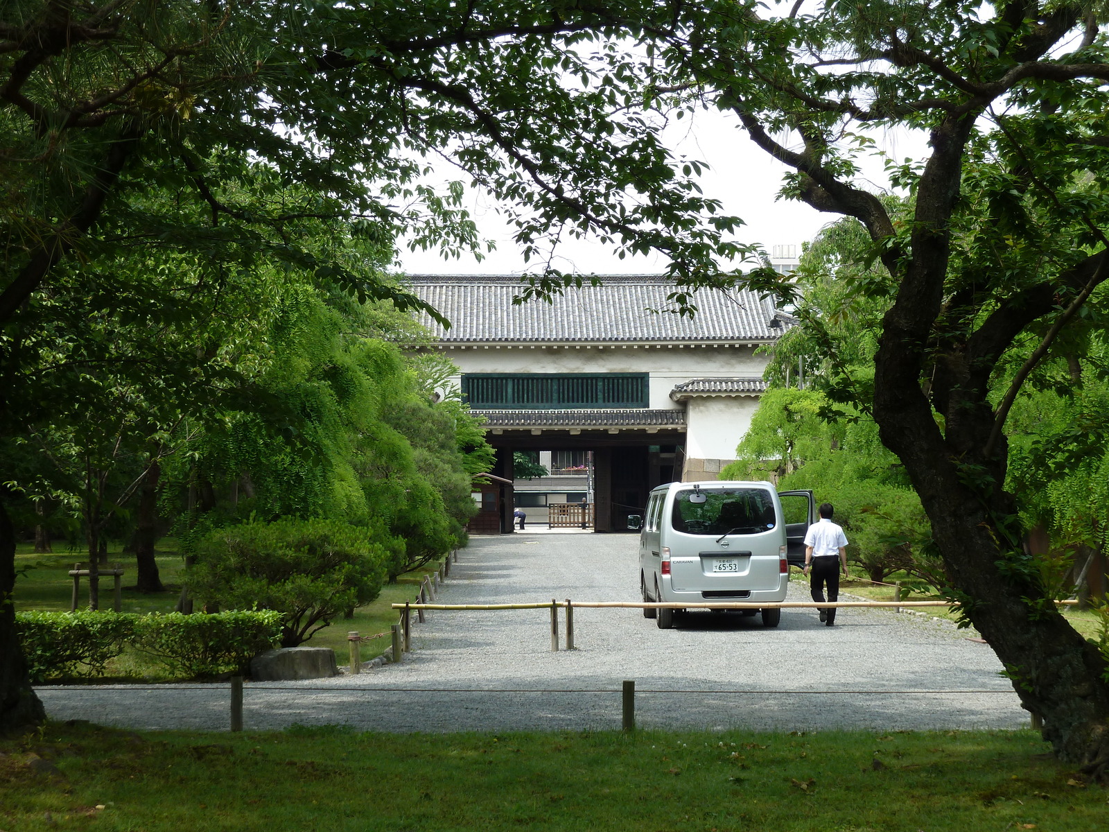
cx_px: 554
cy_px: 416
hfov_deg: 30.7
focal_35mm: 63
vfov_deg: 23.3
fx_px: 2018
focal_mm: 10.3
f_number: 4
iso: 80
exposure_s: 1/200
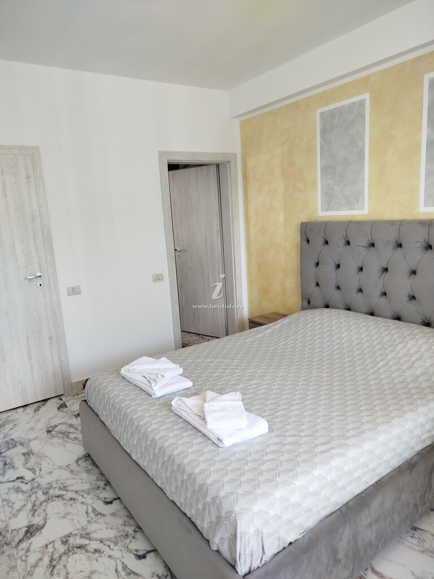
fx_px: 401
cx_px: 217
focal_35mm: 24
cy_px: 290
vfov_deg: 71.6
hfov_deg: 56.8
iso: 200
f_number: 1.7
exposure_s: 1/50
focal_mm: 5.31
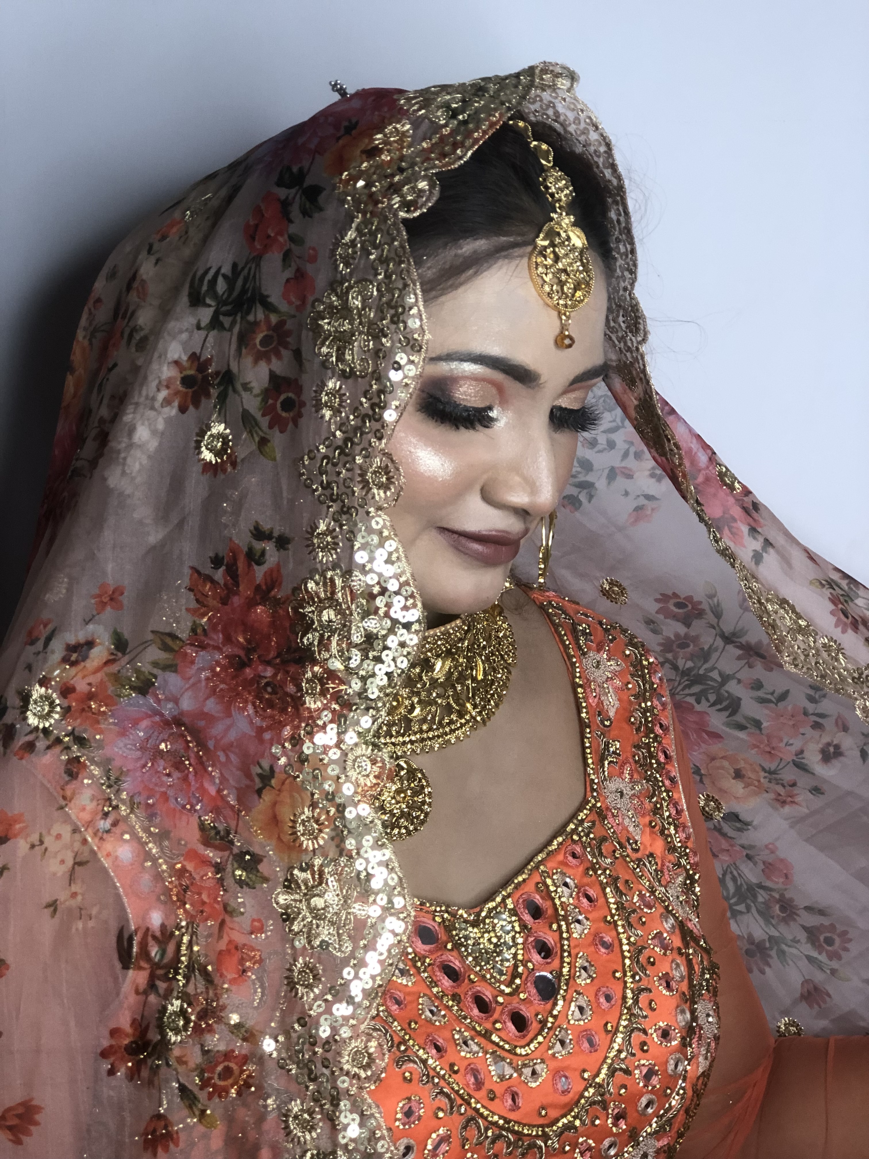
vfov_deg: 33.8
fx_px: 1908
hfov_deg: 25.7
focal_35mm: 57
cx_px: 434
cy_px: 580
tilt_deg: -9.1
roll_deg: -0.5
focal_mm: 6.6
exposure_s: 1/33
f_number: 2.8
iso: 80
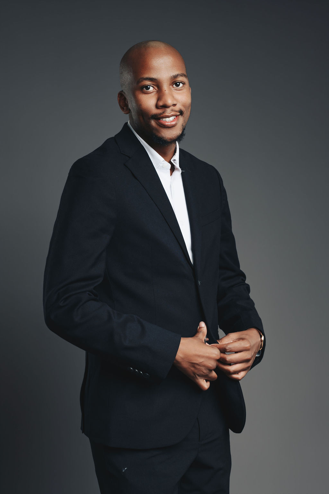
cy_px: 247
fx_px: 1029
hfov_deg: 18.2
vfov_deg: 27.0
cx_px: 164
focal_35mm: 75
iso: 125
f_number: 8
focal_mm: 50
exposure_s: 1/100
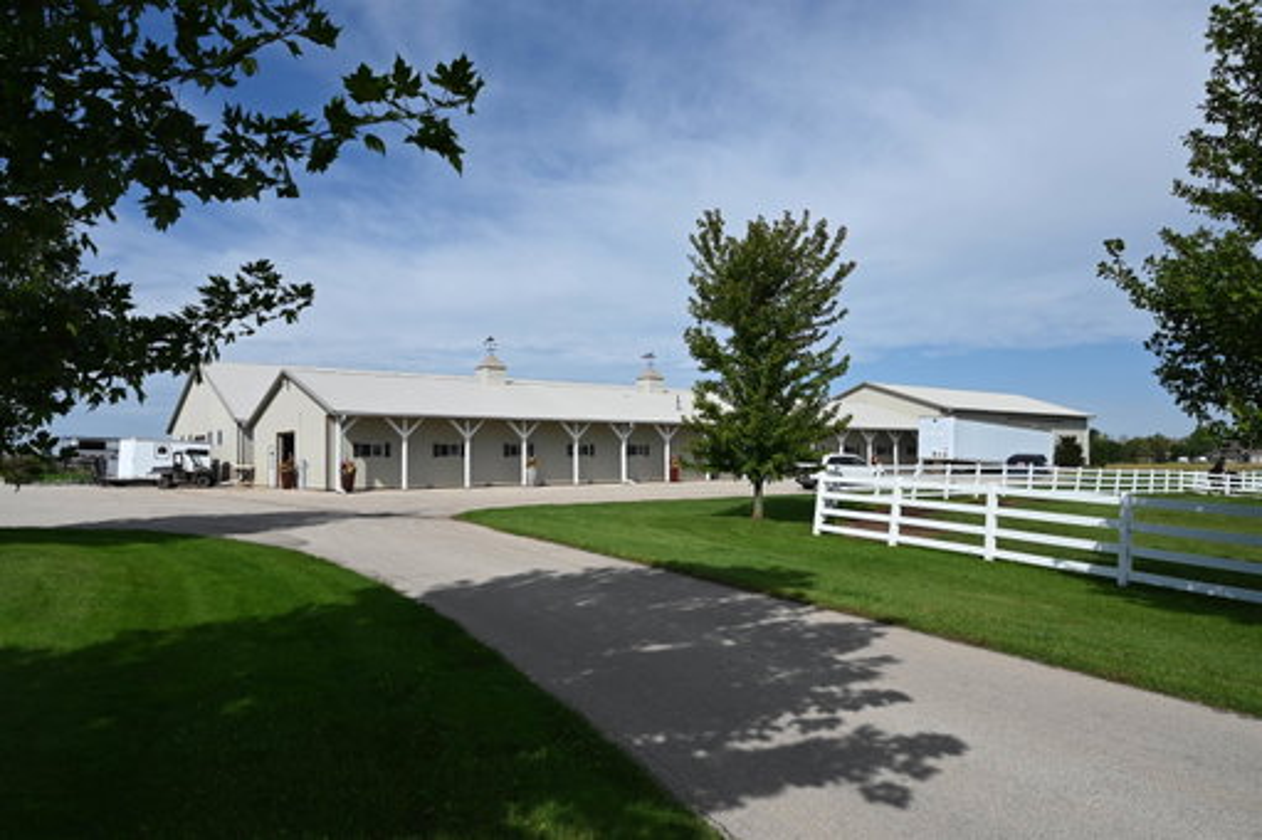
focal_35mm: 24
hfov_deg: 73.8
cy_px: 420
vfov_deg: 53.1
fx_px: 841
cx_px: 631
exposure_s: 1/500
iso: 100
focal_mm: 24
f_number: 8
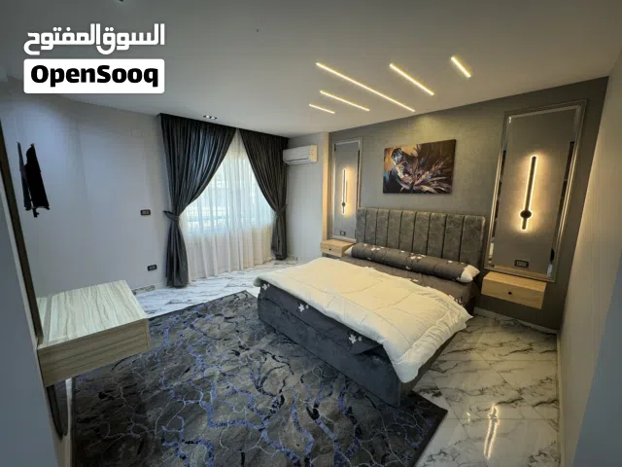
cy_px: 234
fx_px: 252
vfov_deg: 85.7
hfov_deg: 102.1
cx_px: 311
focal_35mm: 14
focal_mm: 2.22
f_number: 2.2
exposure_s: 1/99
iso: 125
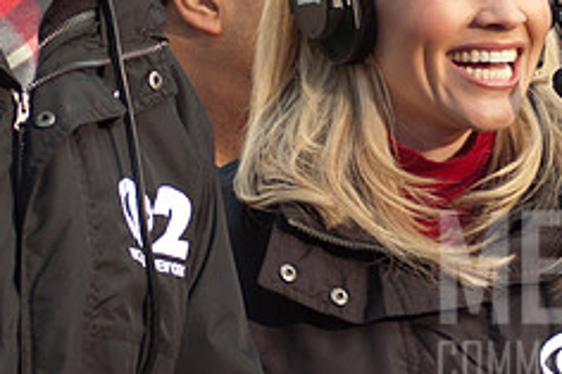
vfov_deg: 4.9
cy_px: 36
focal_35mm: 282
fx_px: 4399
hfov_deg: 7.3
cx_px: 268
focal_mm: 70
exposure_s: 1/125
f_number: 5.6
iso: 320
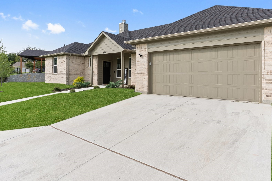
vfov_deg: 56.9
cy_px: 76
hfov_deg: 78.2
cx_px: 154
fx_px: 166
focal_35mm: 22
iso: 320
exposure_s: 1/90
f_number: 9.5
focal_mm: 17
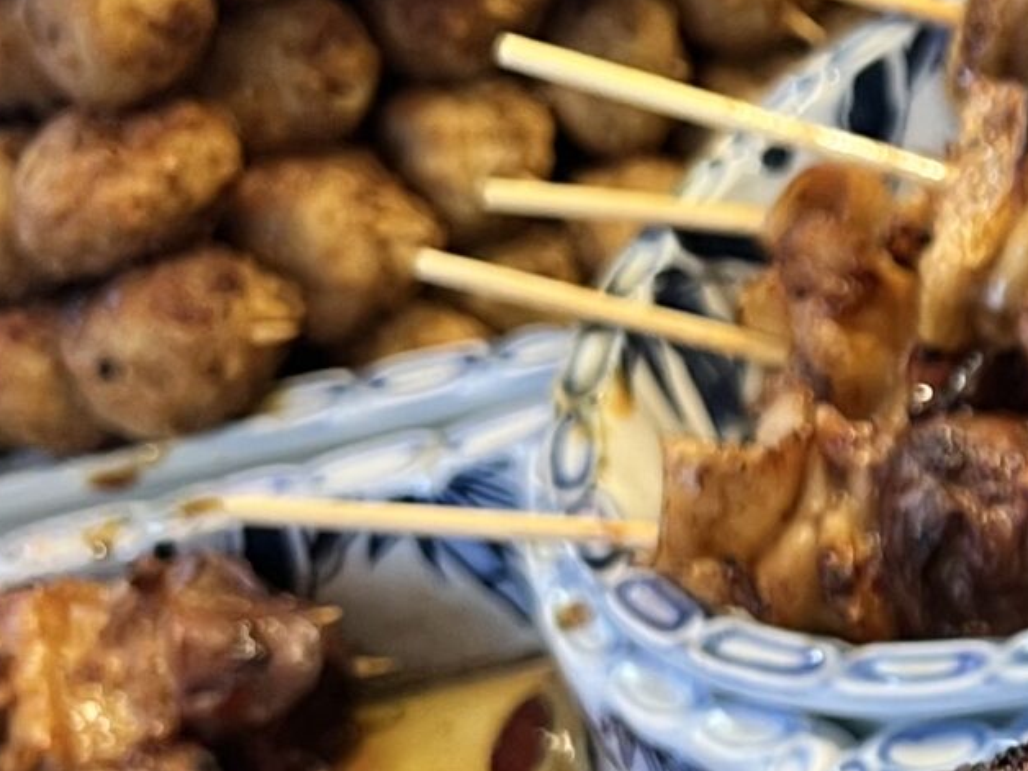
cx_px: 1625
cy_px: 614
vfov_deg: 13.9
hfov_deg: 16.6
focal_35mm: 106
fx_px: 3148
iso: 125
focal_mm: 5.1
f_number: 1.6
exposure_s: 1/50
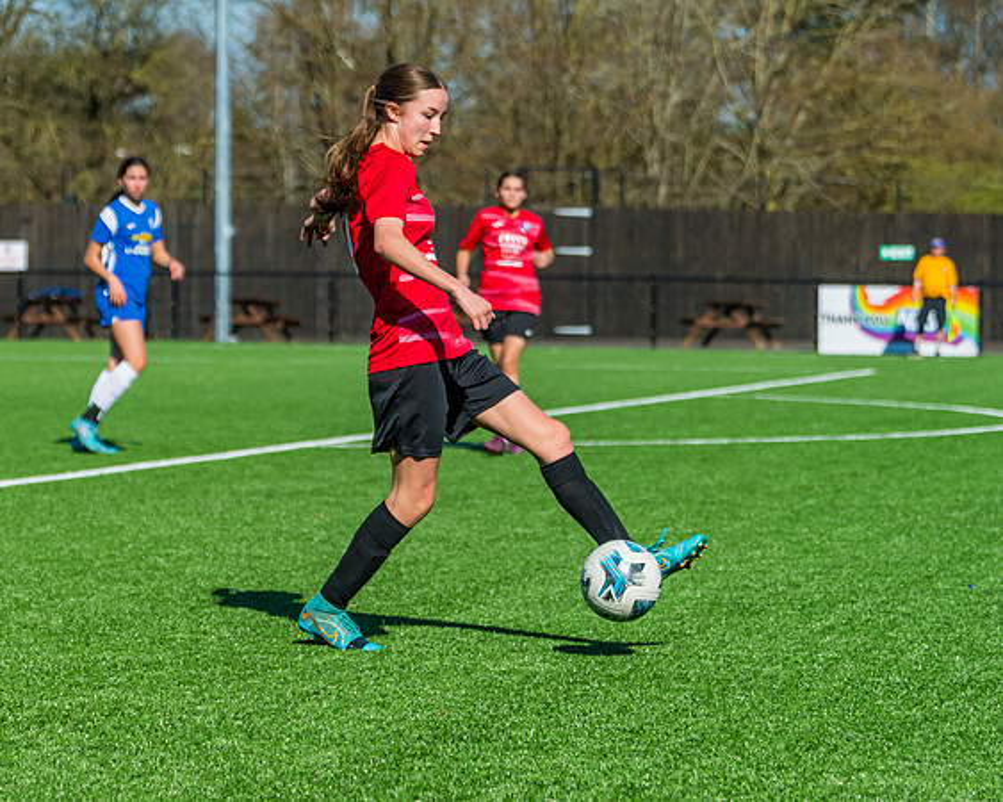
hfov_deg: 13.0
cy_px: 440
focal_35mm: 148
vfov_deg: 10.4
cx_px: 333
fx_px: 4386
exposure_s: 1/3200
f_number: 5
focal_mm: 112
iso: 400
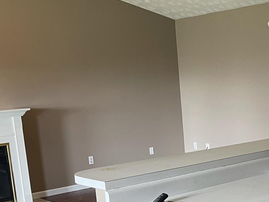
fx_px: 513
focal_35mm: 66
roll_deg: +4.4
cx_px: 225
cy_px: 183
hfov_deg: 28.6
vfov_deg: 21.7
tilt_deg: -11.8
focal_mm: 5.1
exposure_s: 1/60
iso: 100
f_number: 1.6
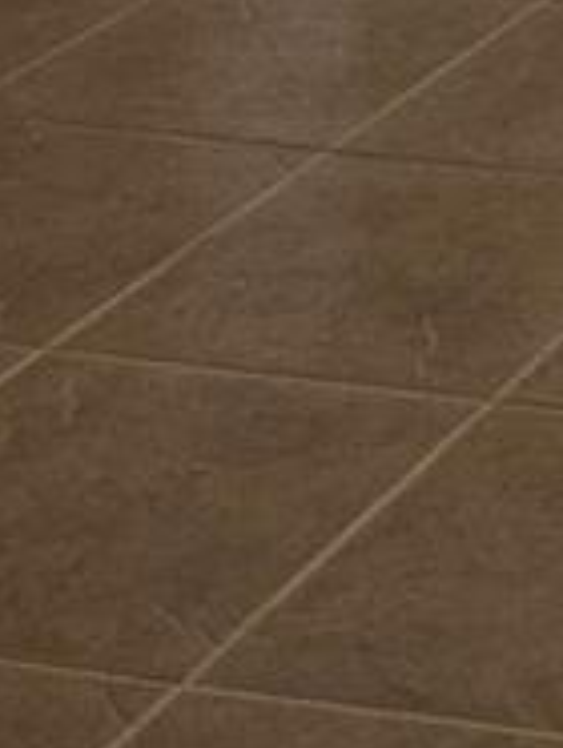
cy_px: -748
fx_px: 3202
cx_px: 1637
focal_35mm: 148
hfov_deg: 8.5
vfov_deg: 11.9
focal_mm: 5.4
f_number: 1.8
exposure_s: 1/120
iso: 25
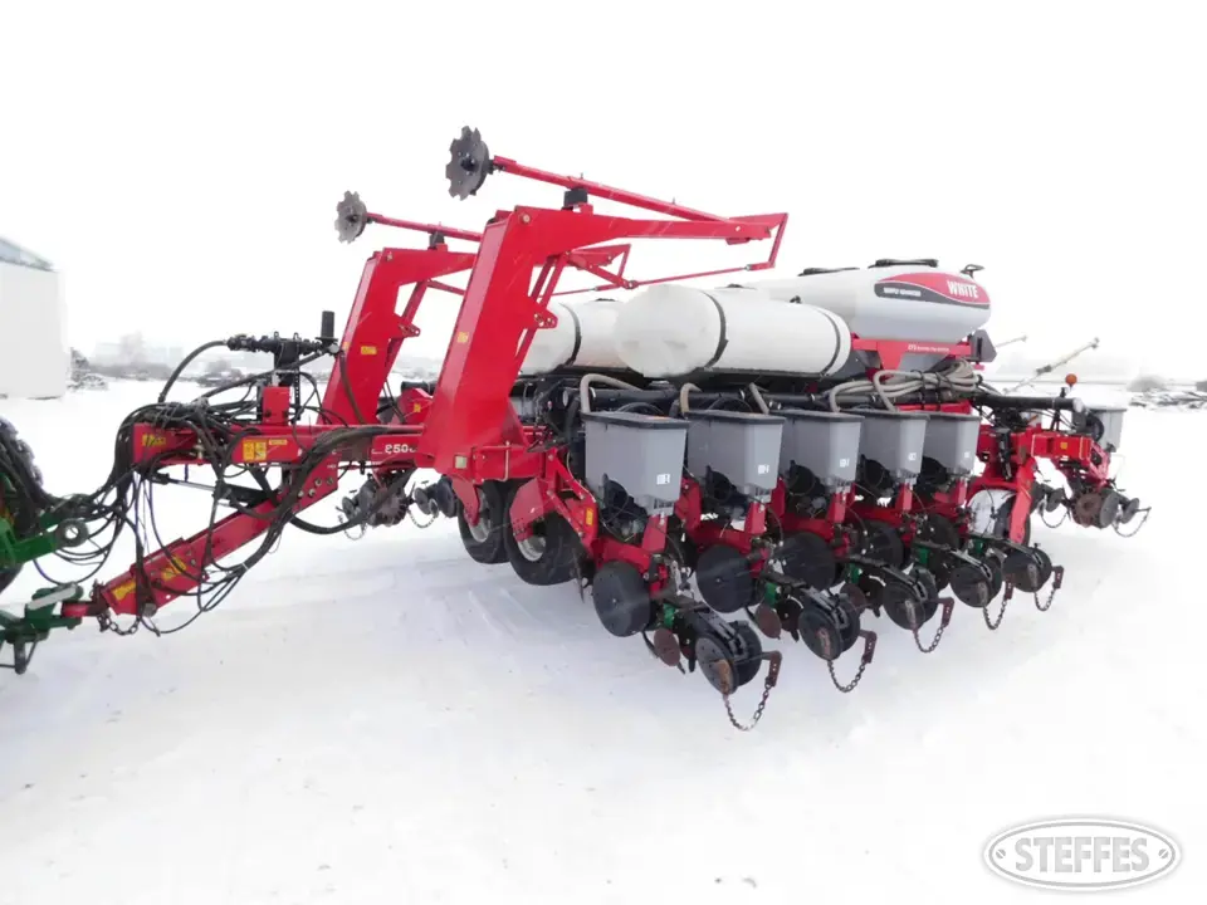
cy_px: 452
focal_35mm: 23
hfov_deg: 73.9
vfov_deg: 58.9
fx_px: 802
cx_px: 604
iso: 280
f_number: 3
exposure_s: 1/30
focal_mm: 4
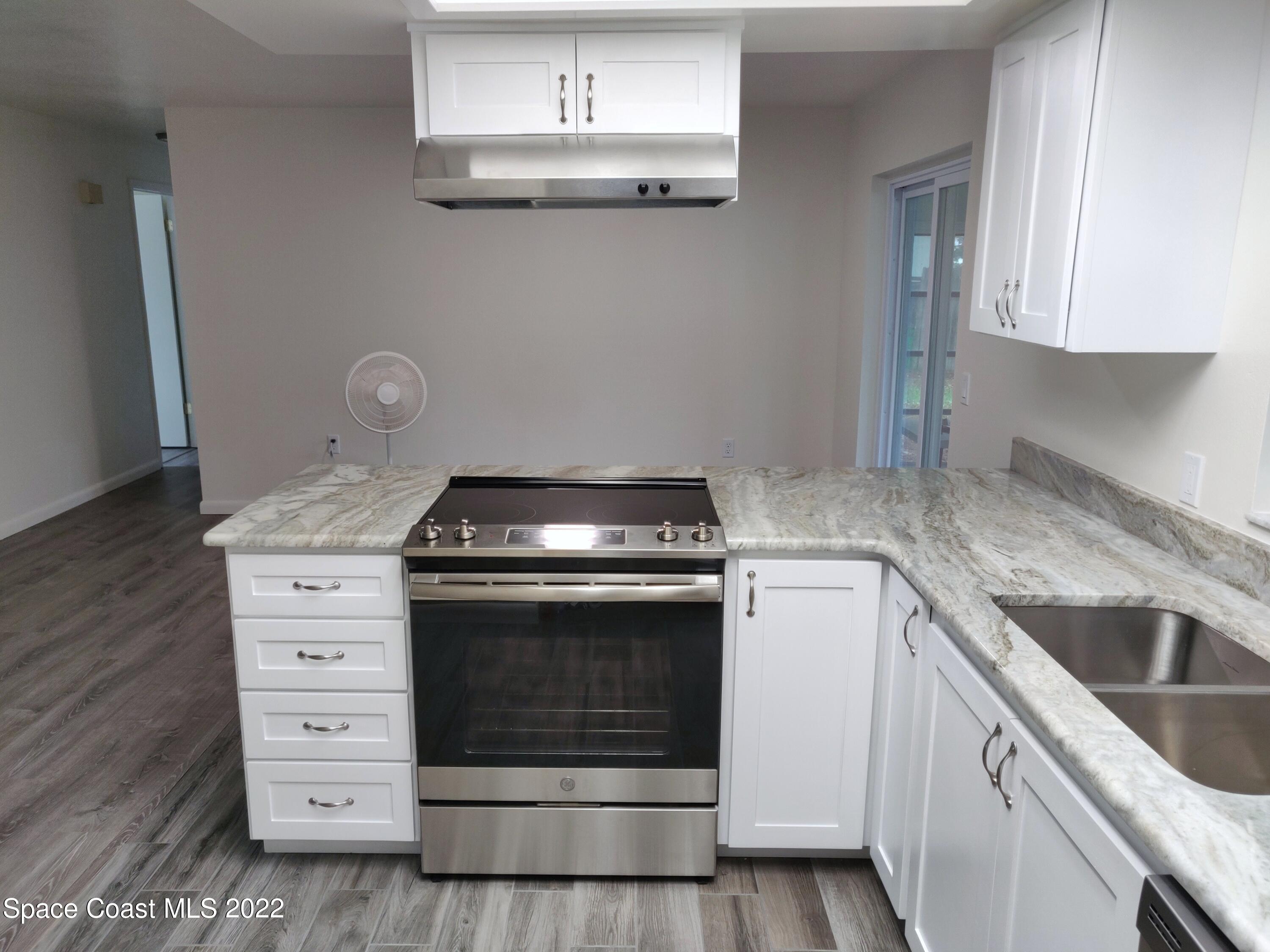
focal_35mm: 25
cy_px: 476
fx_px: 917
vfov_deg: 54.9
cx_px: 635
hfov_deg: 69.4
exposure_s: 1/50
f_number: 1.7
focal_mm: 4.25
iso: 200
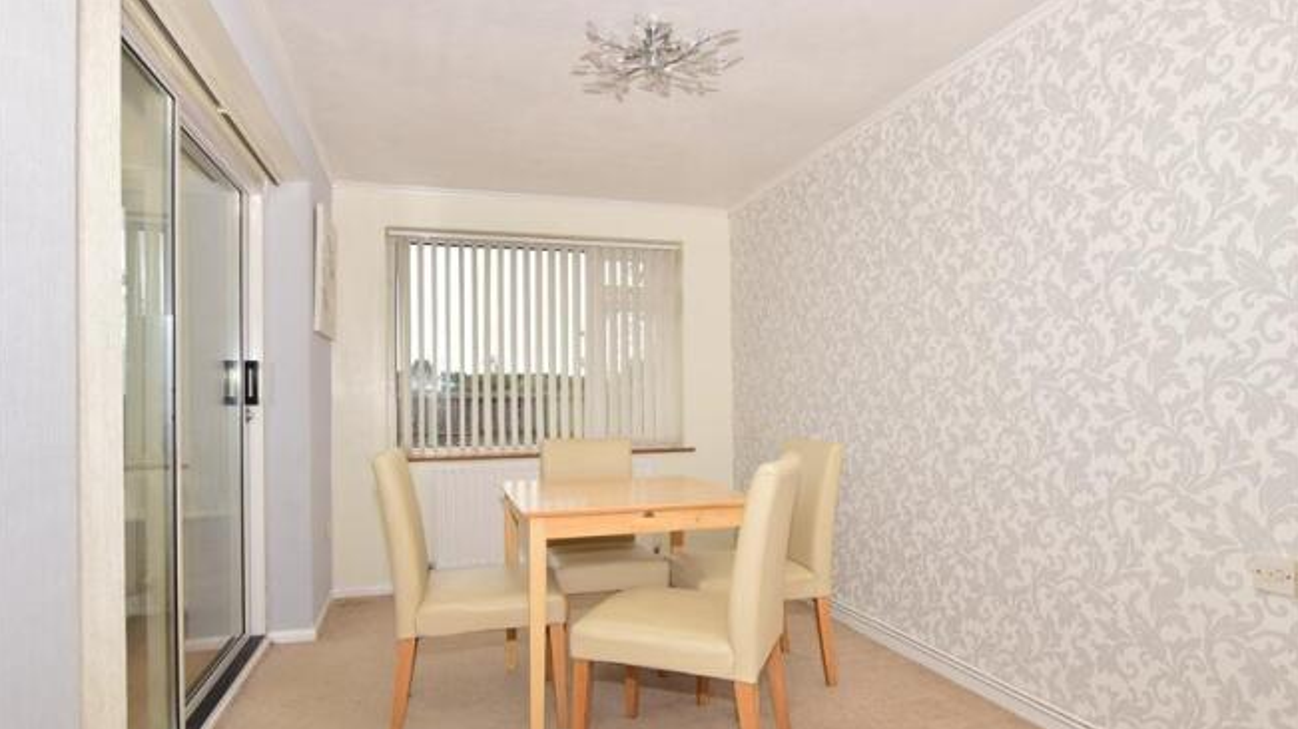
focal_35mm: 19
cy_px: 399
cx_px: 648
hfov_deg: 89.6
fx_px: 654
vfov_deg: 58.2
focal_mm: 12
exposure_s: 1/200
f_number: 11
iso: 400
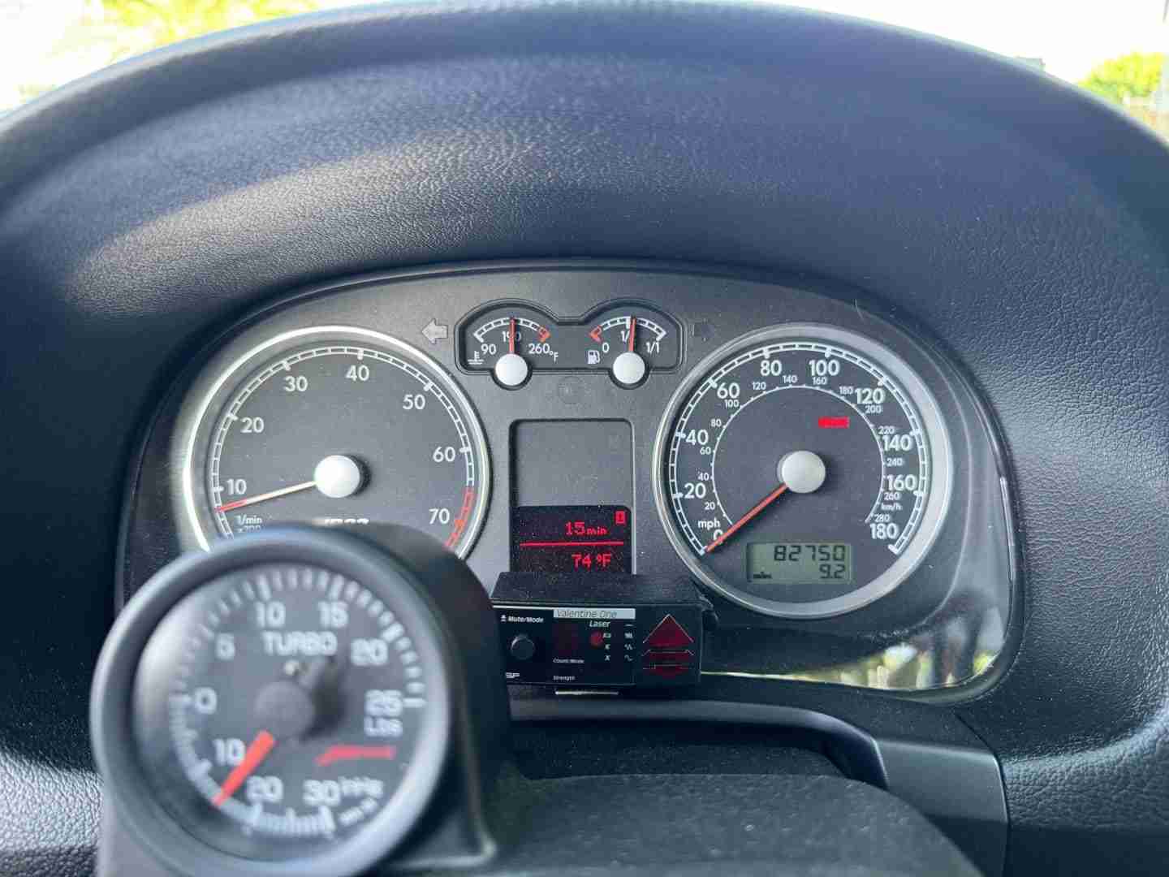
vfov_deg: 56.8
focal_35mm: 24
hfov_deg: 71.6
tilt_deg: -21.1
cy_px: 438
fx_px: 810
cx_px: 584
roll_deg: -0.1
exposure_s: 1/83
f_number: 1.78
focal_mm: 6.76
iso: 200
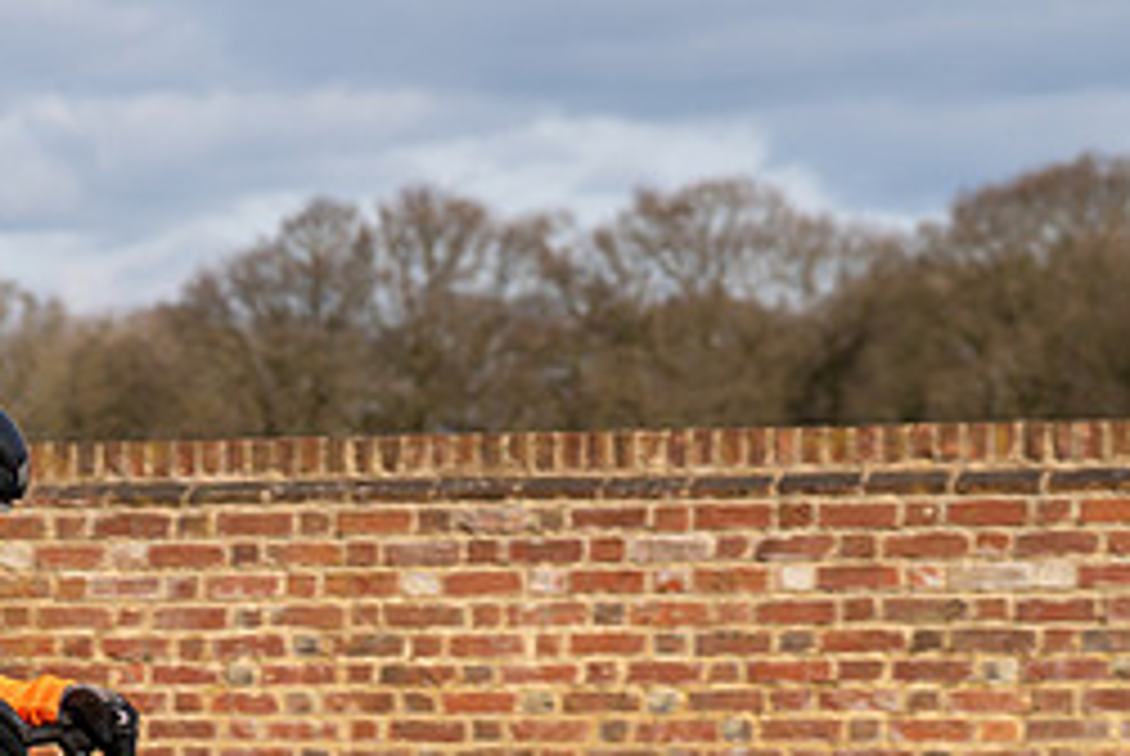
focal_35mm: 173
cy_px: 610
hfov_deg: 11.7
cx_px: -131
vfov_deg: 7.9
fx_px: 5437
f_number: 4
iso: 100
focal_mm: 75
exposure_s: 1/800
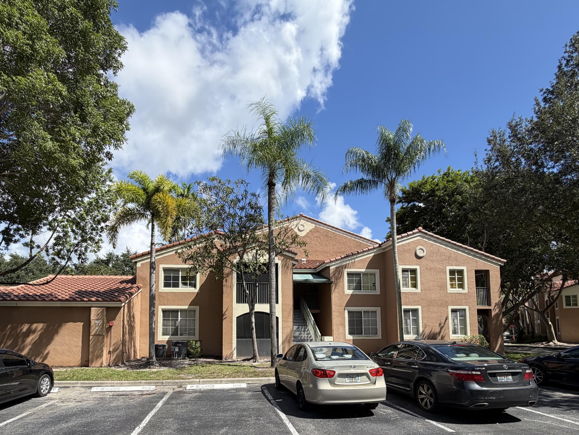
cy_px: 302
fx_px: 335
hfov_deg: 81.5
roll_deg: +0.5
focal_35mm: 20
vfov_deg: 63.7
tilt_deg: +4.4
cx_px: 262
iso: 25
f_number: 2.2
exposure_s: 1/770
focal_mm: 2.22
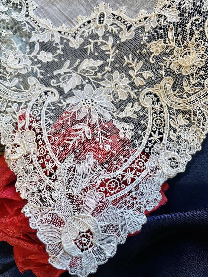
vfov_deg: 67.3
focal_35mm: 26
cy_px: 138
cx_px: 104
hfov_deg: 53.1
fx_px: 208
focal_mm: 4.2
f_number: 1.6
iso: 100
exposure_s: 1/50
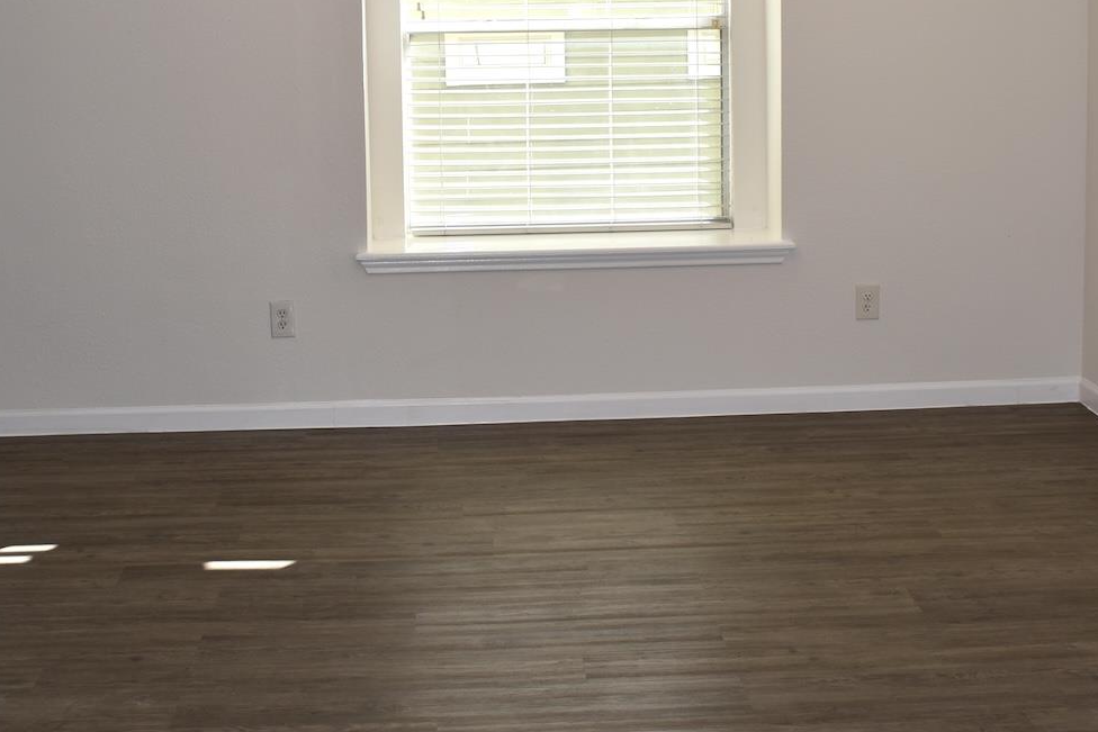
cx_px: 528
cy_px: 138
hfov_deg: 33.9
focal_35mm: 59
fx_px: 1800
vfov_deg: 22.7
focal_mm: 20
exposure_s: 1/125
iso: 100
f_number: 5.6
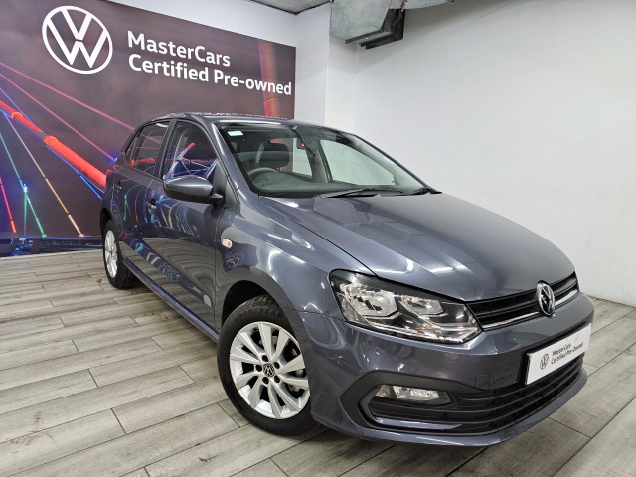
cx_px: 318
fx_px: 423
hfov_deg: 73.9
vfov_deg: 58.9
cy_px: 238
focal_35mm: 23
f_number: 1.7
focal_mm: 6.3
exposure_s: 1/100
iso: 500
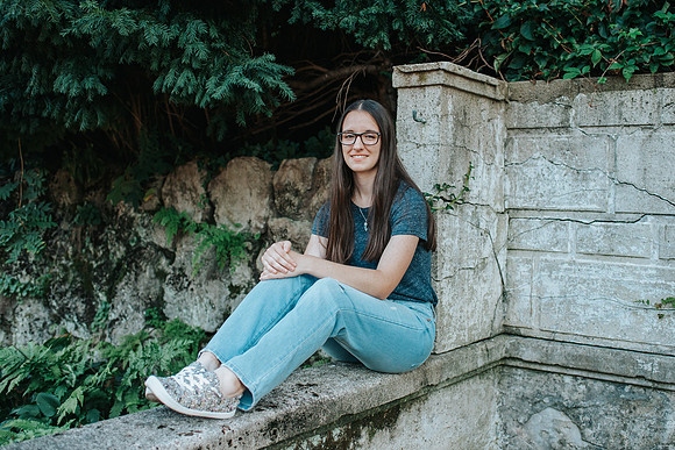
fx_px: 745
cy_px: 217
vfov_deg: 33.6
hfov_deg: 48.6
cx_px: 383
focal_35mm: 40
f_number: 2.8
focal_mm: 35
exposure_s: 1/500
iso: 720
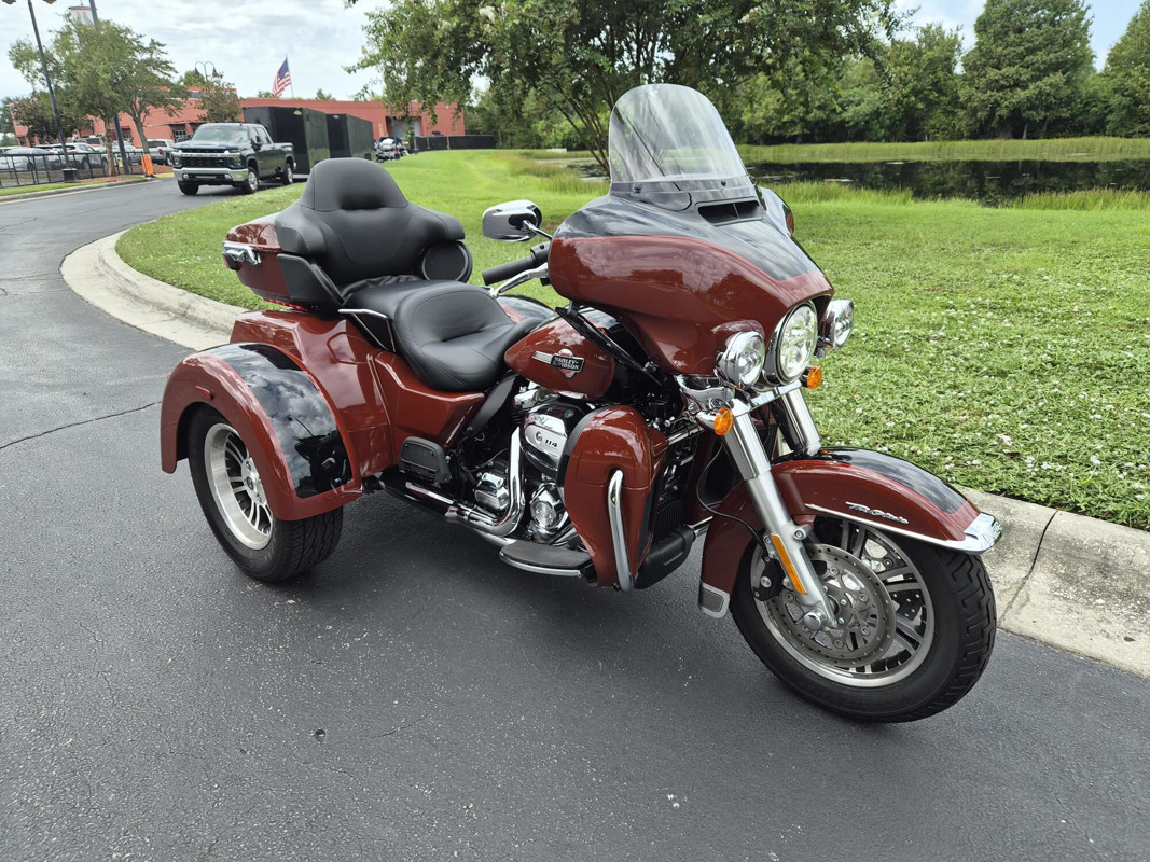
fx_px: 764
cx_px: 575
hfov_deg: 73.9
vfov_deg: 58.9
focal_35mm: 23
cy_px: 431
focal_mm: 5.4
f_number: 1.8
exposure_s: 1/2064
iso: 80
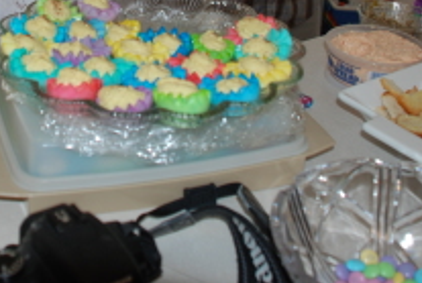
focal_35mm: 63
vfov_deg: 20.5
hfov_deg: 31.2
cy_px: -41
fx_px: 740
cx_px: 100
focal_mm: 18
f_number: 3.5
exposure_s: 1/60
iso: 200
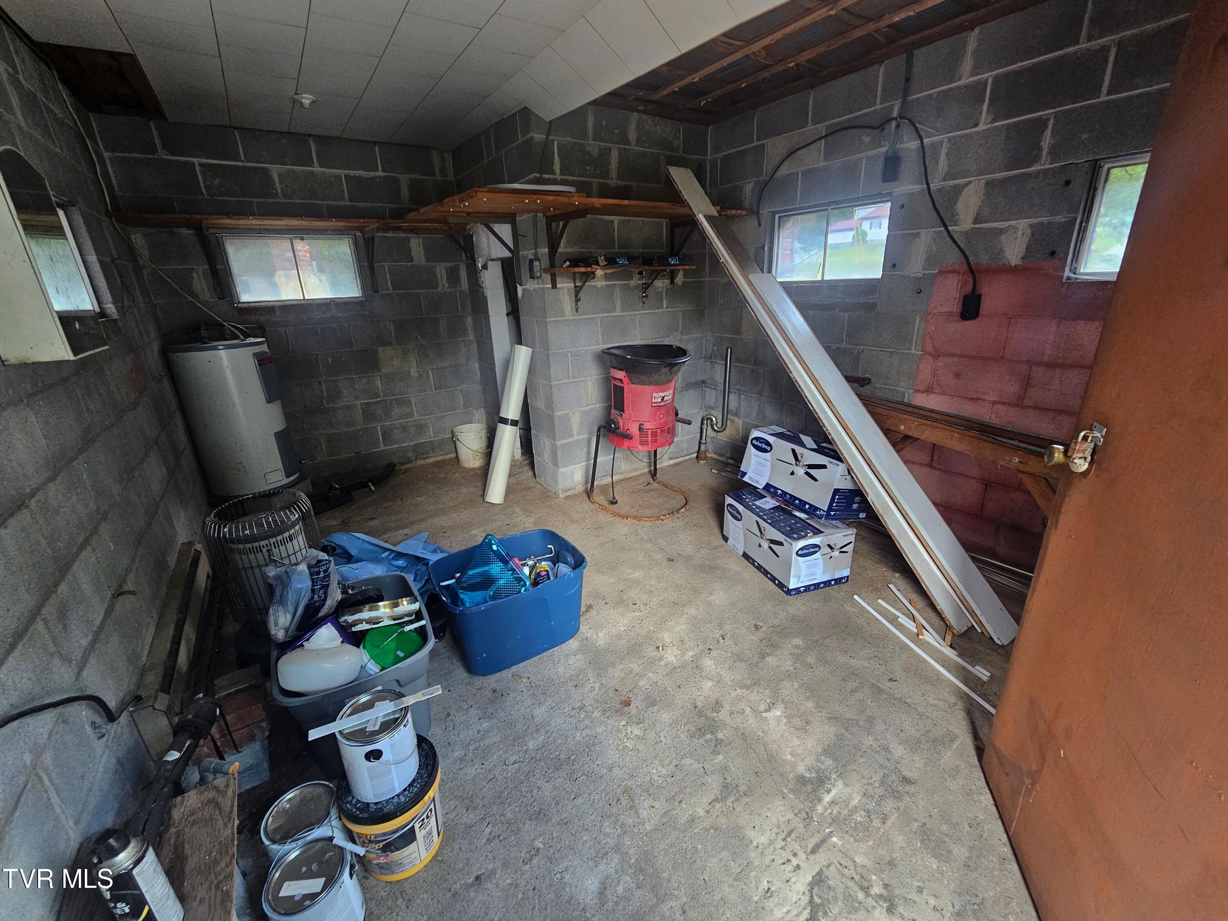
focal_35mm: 13
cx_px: 614
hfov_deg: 106.2
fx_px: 461
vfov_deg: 89.9
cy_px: 460
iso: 250
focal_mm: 2.2
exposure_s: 1/60
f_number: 2.2
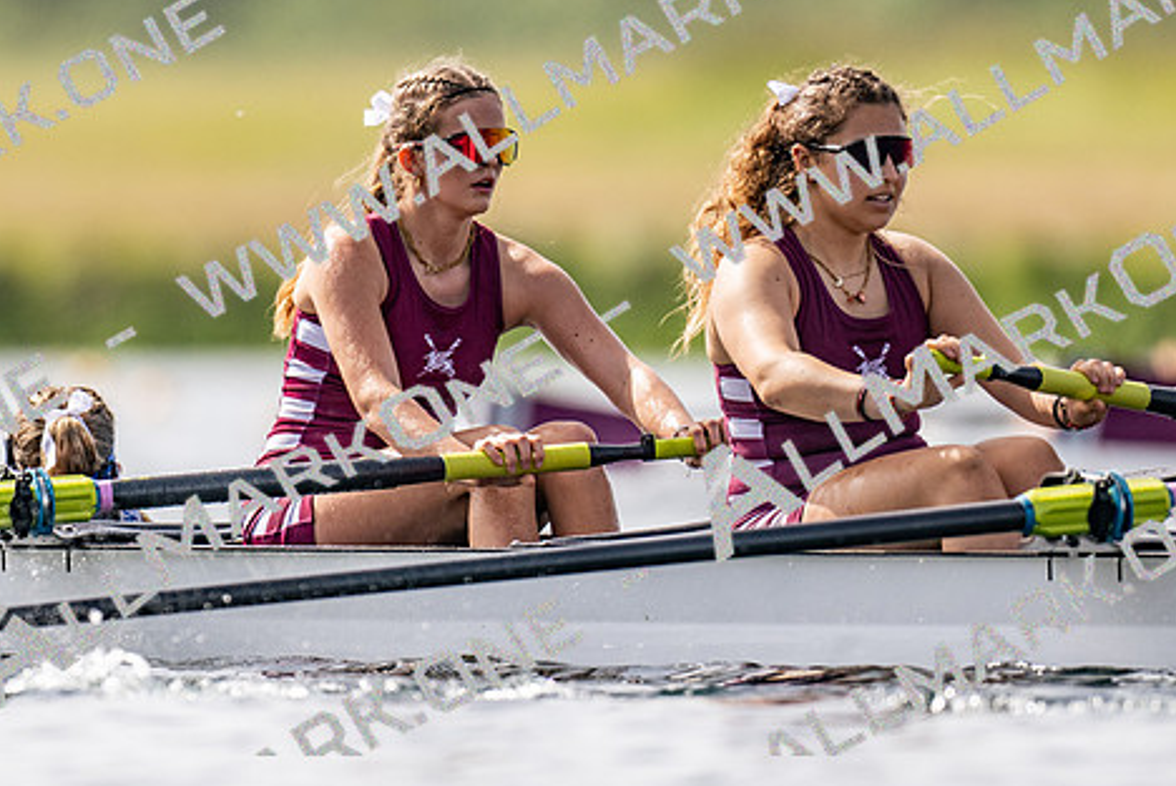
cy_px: 325
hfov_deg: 1.8
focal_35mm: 1115
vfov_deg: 1.2
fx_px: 36456
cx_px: 487
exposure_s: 1/2500
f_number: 4
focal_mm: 600
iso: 200
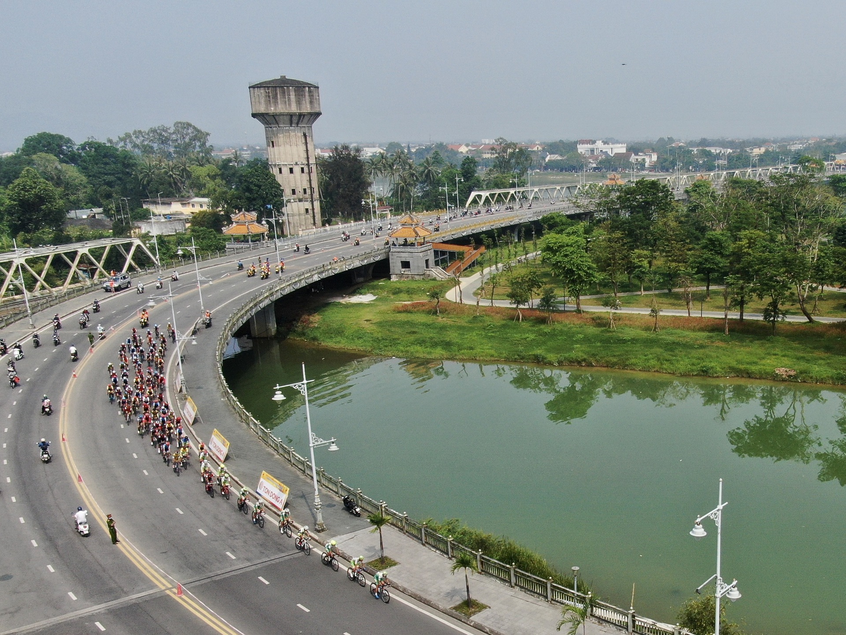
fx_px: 587
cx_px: 423
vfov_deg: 56.8
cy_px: 318
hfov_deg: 71.6
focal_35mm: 24
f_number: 2.8
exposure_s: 1/1250
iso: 100
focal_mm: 4.39
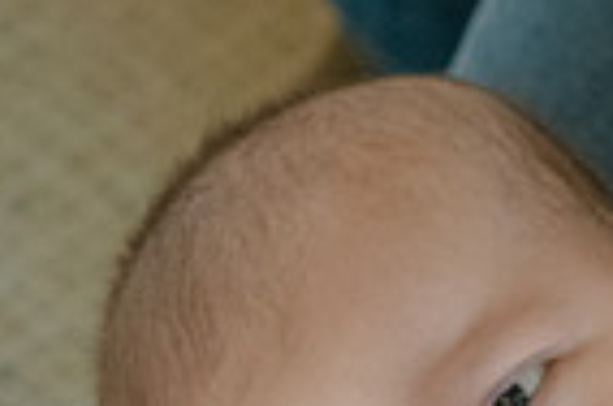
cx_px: 496
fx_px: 4349
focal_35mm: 256
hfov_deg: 8.0
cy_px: 541
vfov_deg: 5.3
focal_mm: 50
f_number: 6.3
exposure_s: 1/80
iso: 4500
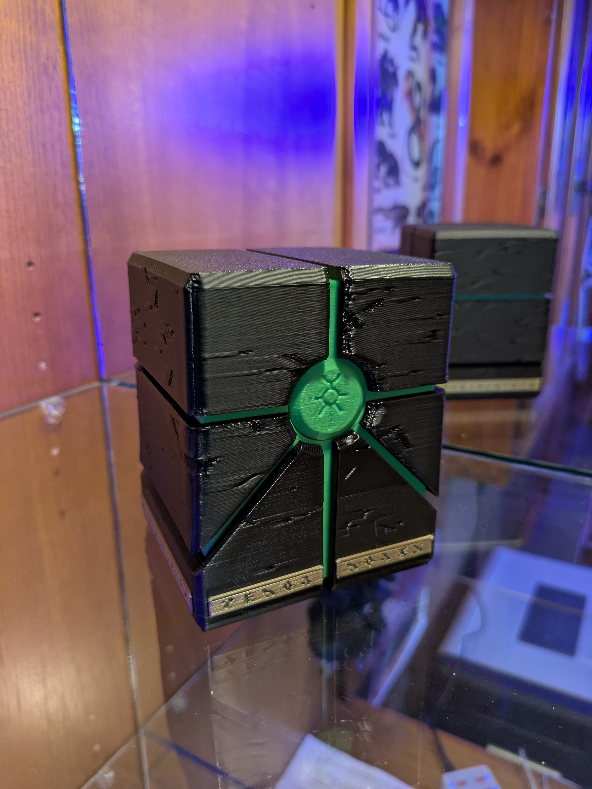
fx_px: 570
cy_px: 394
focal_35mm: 25
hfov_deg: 54.9
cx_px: 296
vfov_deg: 69.4
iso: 140
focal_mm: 5.43
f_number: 1.89
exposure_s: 1/25
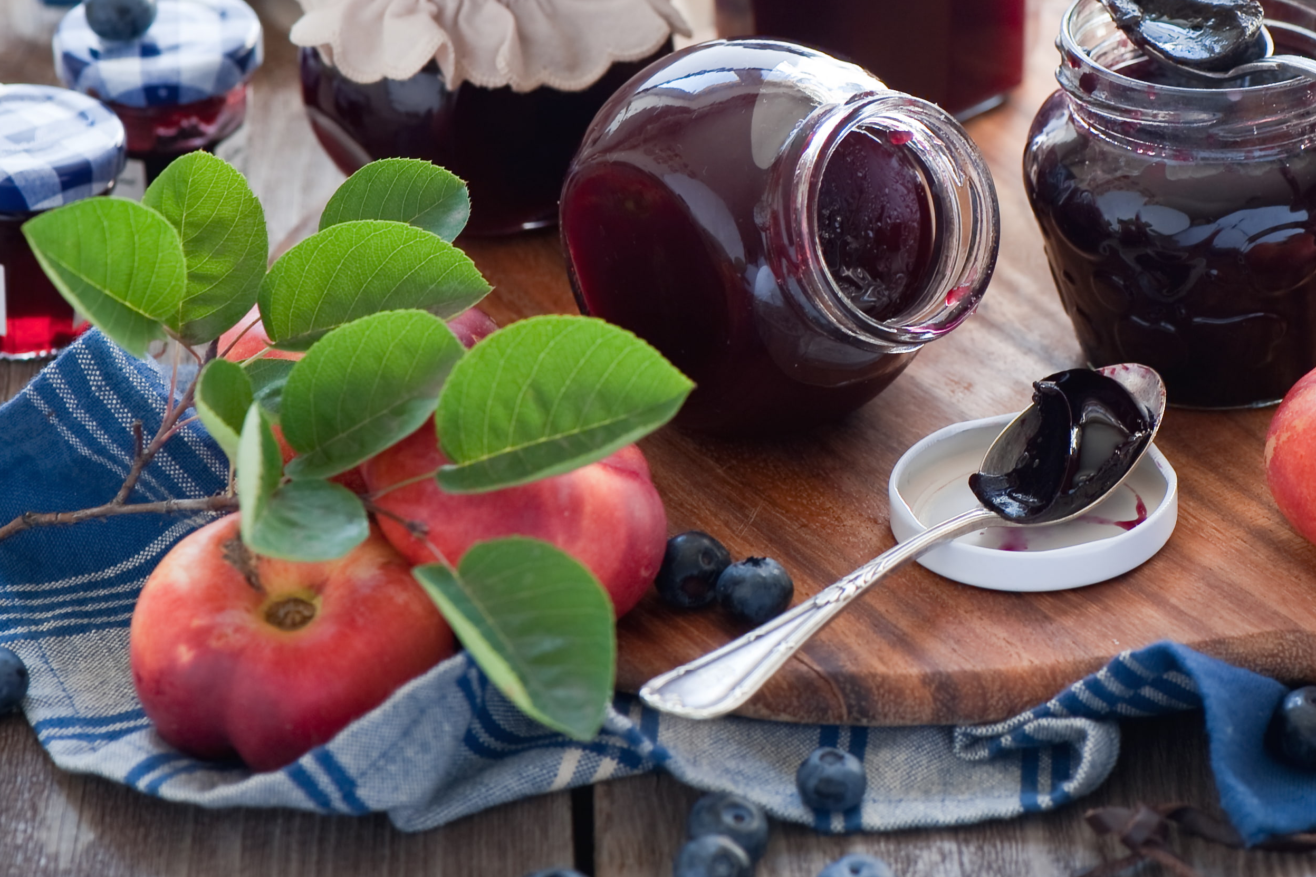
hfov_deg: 11.5
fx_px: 6543
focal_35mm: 179
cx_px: 965
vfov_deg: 7.7
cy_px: 237
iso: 200
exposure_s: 1/20
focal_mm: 105
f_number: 5
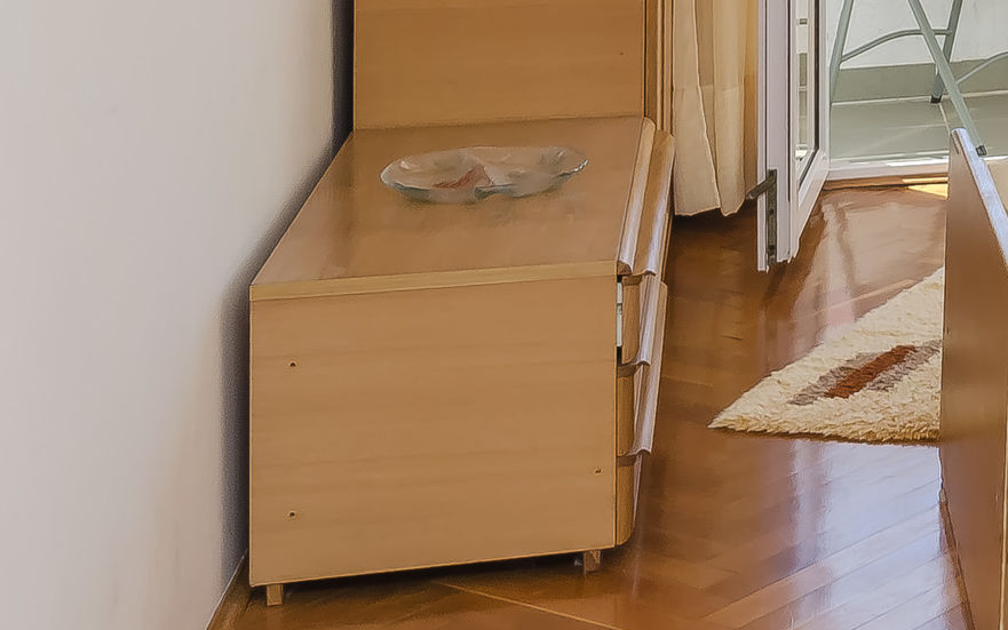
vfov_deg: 12.6
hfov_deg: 19.4
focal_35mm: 97
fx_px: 2665
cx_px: 1391
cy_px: -403
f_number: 8
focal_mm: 20
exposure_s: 1/125
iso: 200
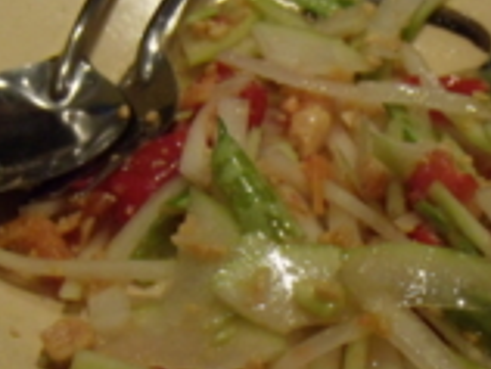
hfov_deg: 21.0
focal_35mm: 91
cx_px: 460
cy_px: 419
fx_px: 1293
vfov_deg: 15.8
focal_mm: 6.4
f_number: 3.6
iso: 400
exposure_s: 1/20
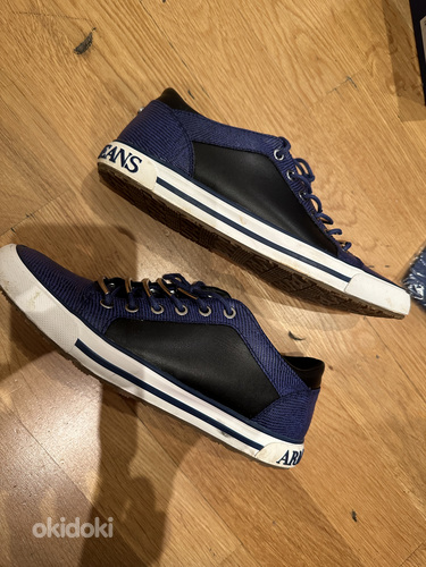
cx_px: 213
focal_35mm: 24
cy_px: 284
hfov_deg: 56.8
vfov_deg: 71.6
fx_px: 394
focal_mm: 6.86
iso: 250
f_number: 1.78
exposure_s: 1/50
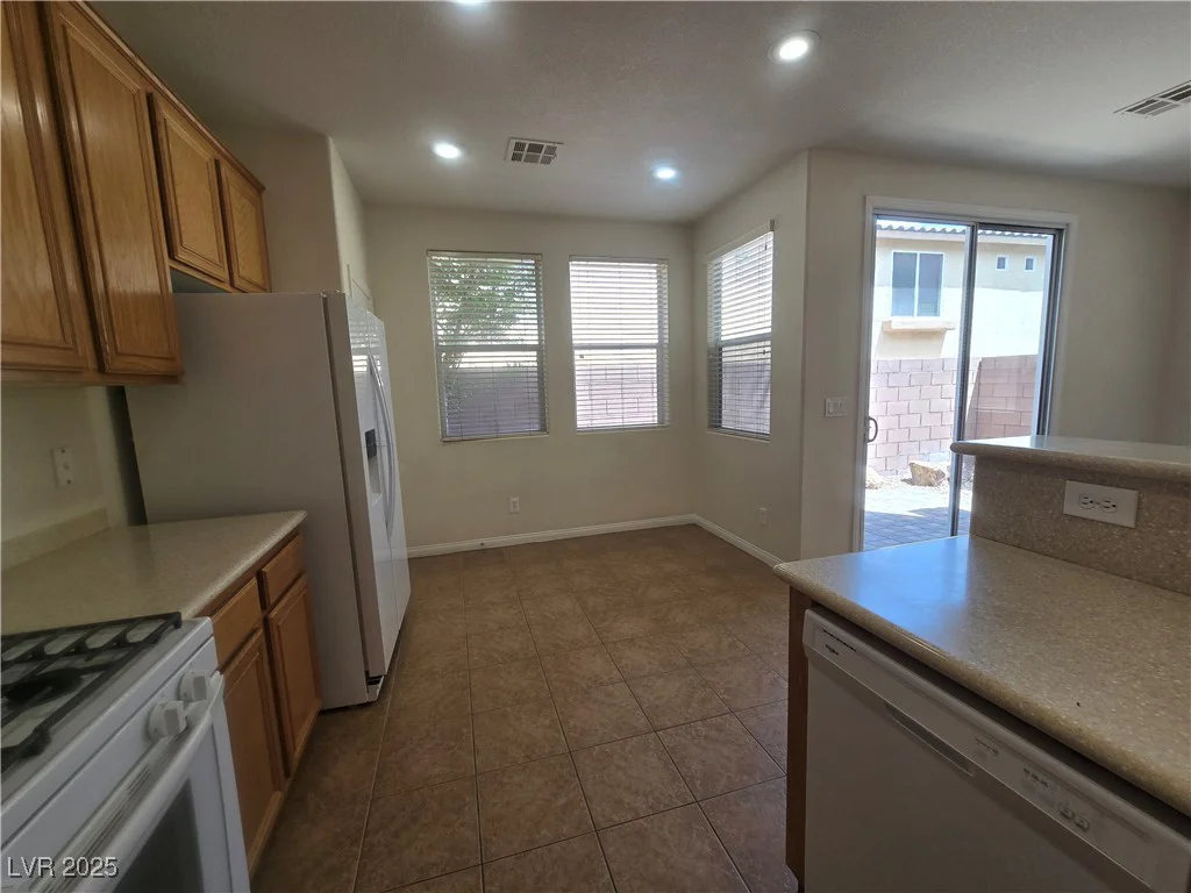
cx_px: 596
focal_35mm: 13
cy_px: 446
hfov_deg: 106.2
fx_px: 447
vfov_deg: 89.9
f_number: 2.2
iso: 64
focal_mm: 2.2
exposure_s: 1/120
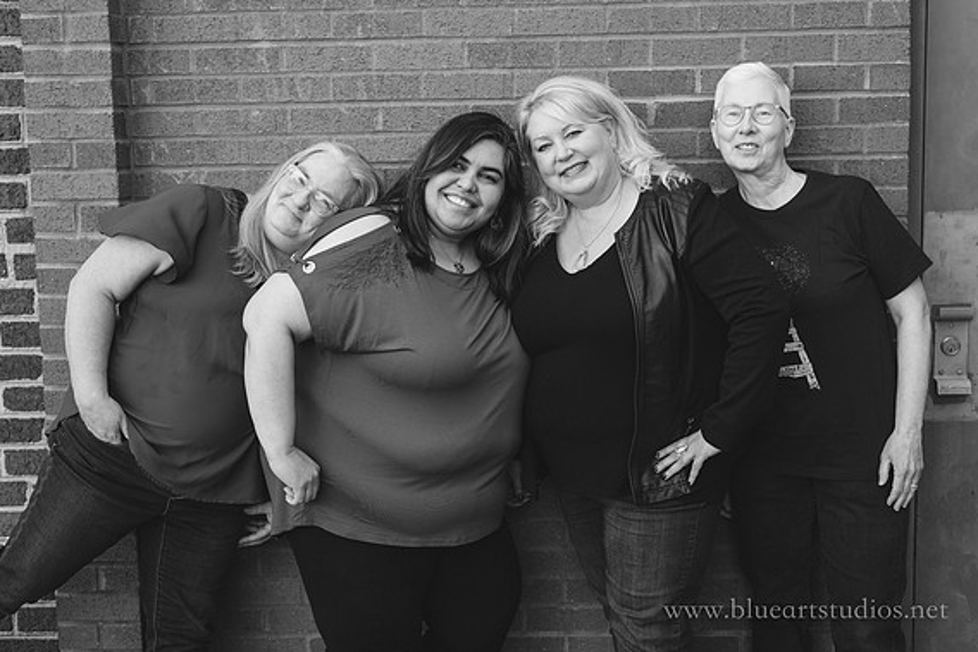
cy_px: 322
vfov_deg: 26.5
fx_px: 1386
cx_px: 484
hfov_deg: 38.9
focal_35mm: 51
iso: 400
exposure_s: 1/200
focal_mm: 50
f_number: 4
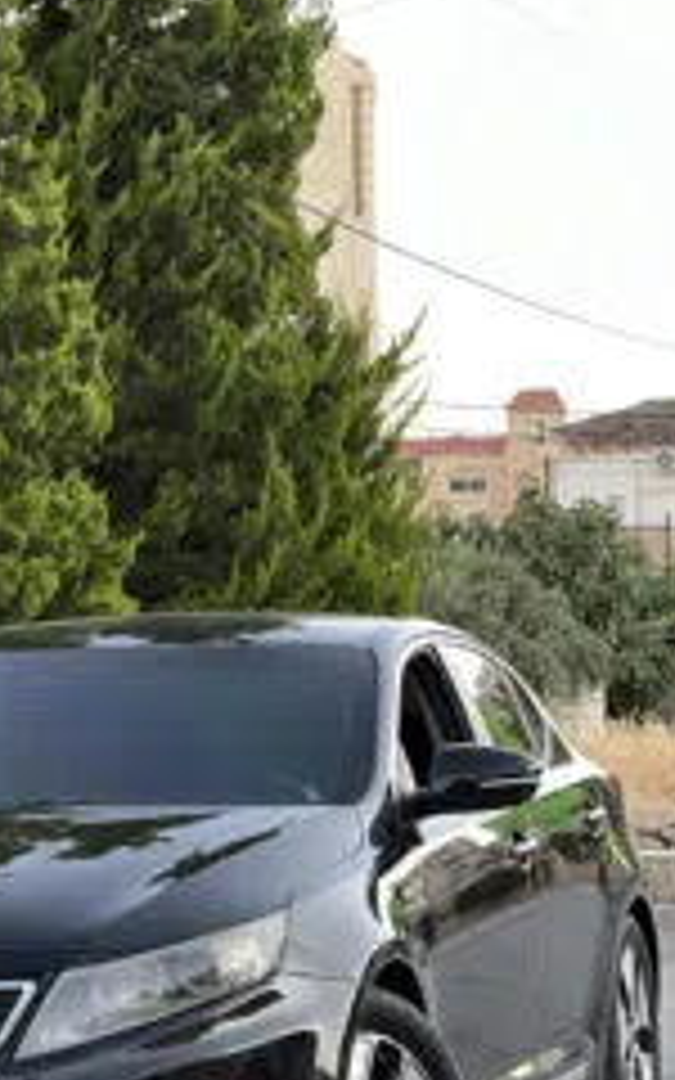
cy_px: 540
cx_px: 40
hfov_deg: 9.6
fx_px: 4003
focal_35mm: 136
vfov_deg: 15.4
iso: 400
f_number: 2.8
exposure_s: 1/26
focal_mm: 9
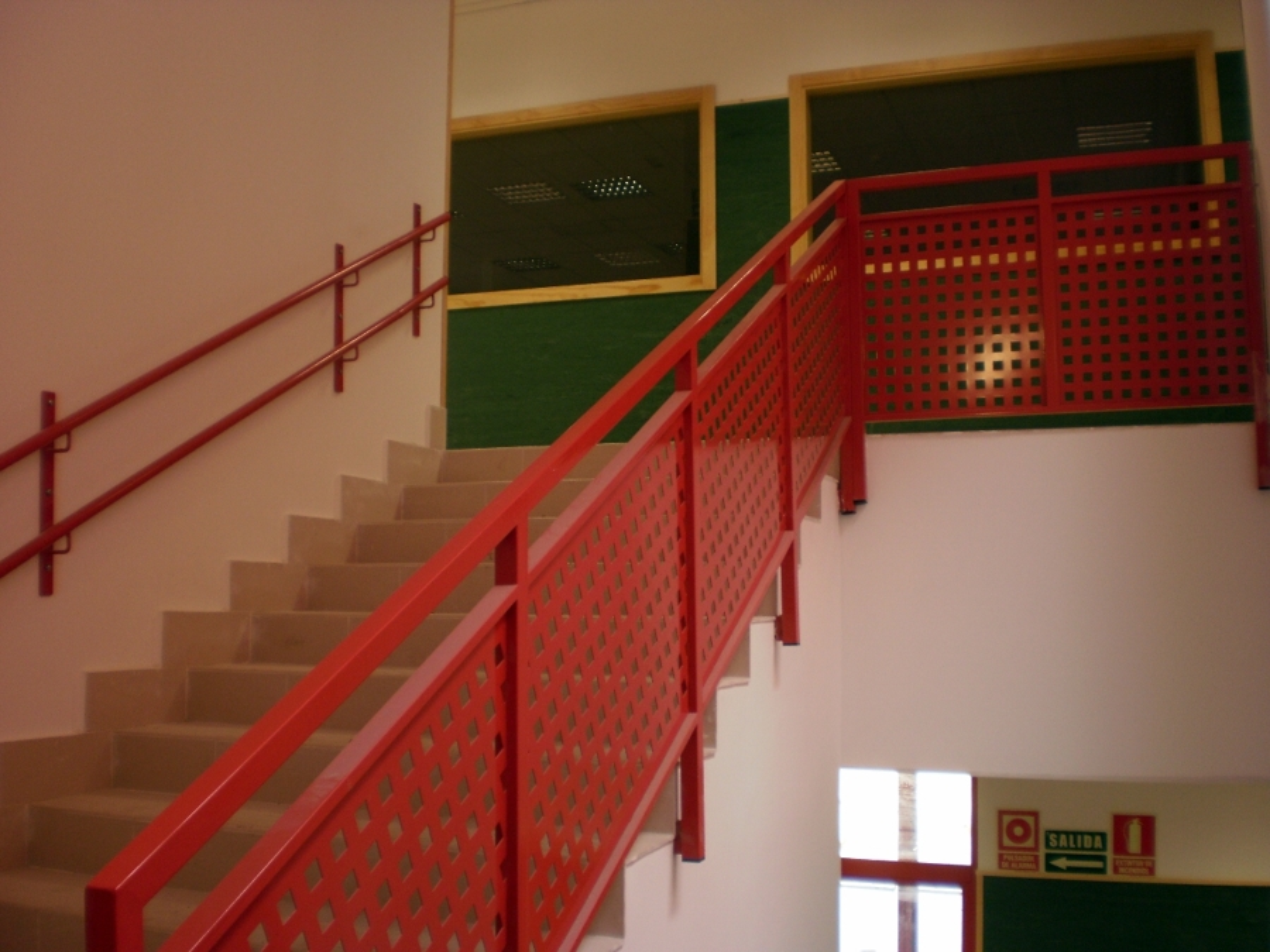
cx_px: 635
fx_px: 1321
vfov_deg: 39.7
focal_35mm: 36
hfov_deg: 51.4
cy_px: 476
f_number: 3.1
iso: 100
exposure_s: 1/30
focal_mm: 6.3
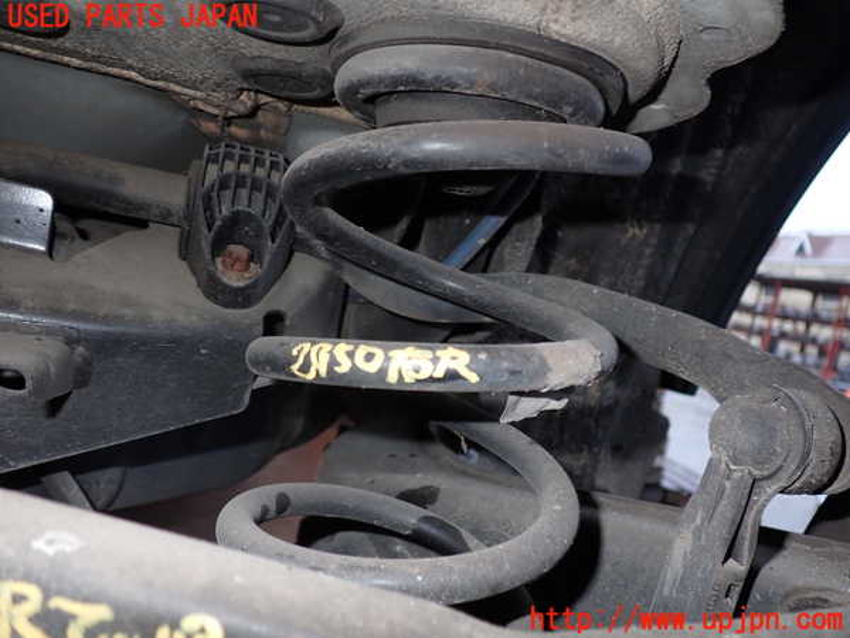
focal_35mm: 30
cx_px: 425
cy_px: 319
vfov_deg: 46.8
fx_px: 737
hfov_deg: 60.0
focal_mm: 5.4
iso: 200
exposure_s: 1/30
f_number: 6.3
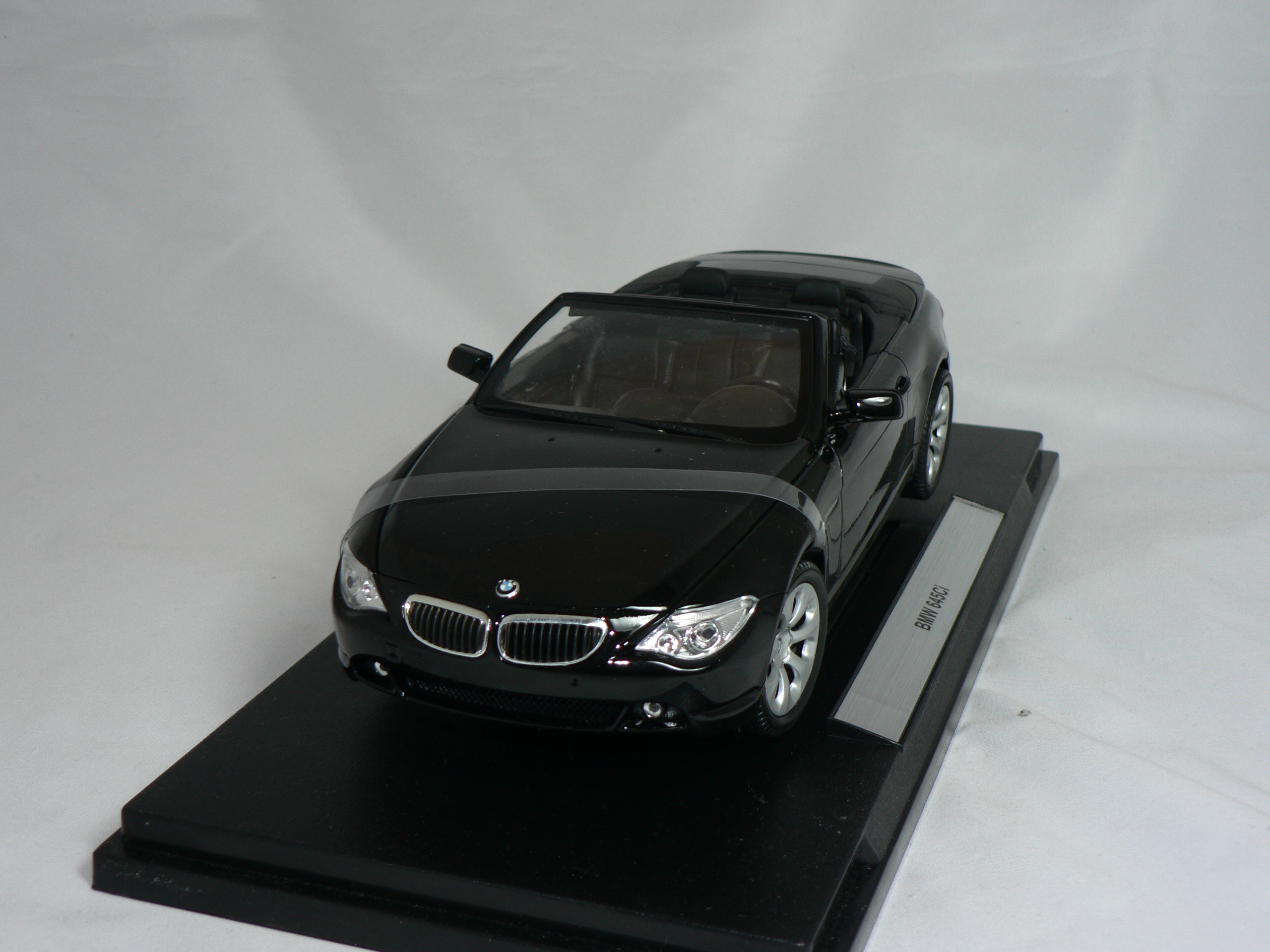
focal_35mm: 51
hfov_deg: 37.5
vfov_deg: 28.6
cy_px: 476
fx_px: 1871
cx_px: 635
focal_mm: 8.6
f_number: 2.8
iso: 80
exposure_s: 1/60
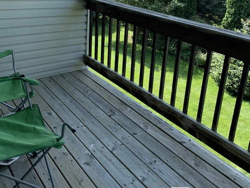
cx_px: 126
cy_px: 39
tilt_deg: -15.0
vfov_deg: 39.2
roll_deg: -5.2
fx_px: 253
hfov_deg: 52.6
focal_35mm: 35
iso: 25
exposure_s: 1/594
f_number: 1.8
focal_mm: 4.25
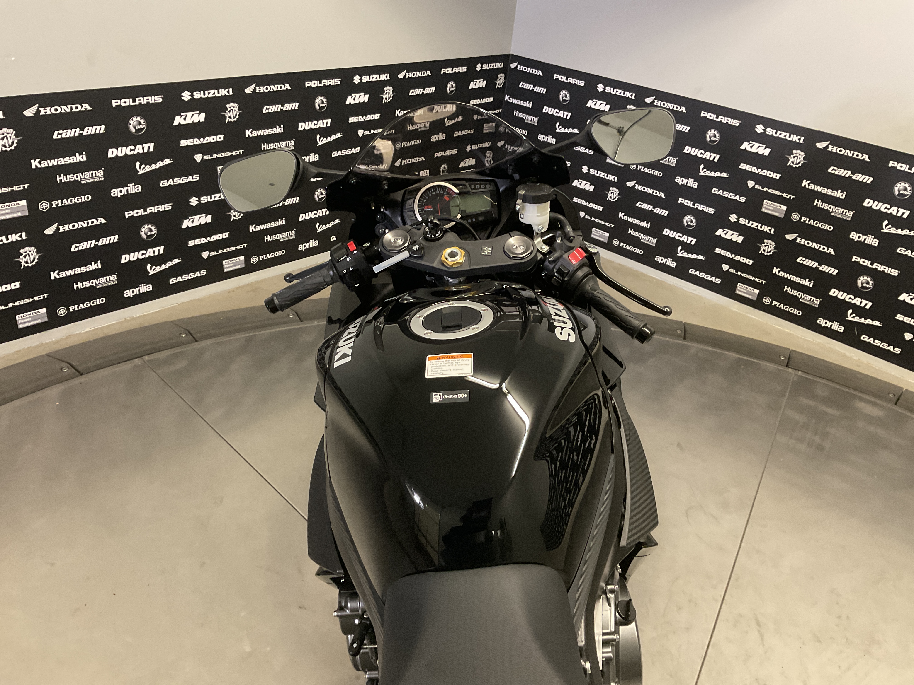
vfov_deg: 48.2
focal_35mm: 29
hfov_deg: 61.7
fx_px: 766
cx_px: 457
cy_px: 342
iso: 250
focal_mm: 3
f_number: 1.8
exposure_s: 1/40
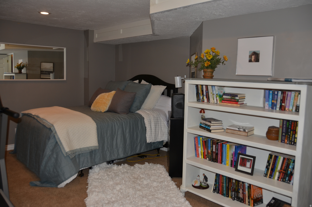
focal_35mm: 30
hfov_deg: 62.0
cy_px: 104
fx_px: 259
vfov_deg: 43.4
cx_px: 156
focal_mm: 20
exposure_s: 1/60
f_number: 3.5
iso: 200
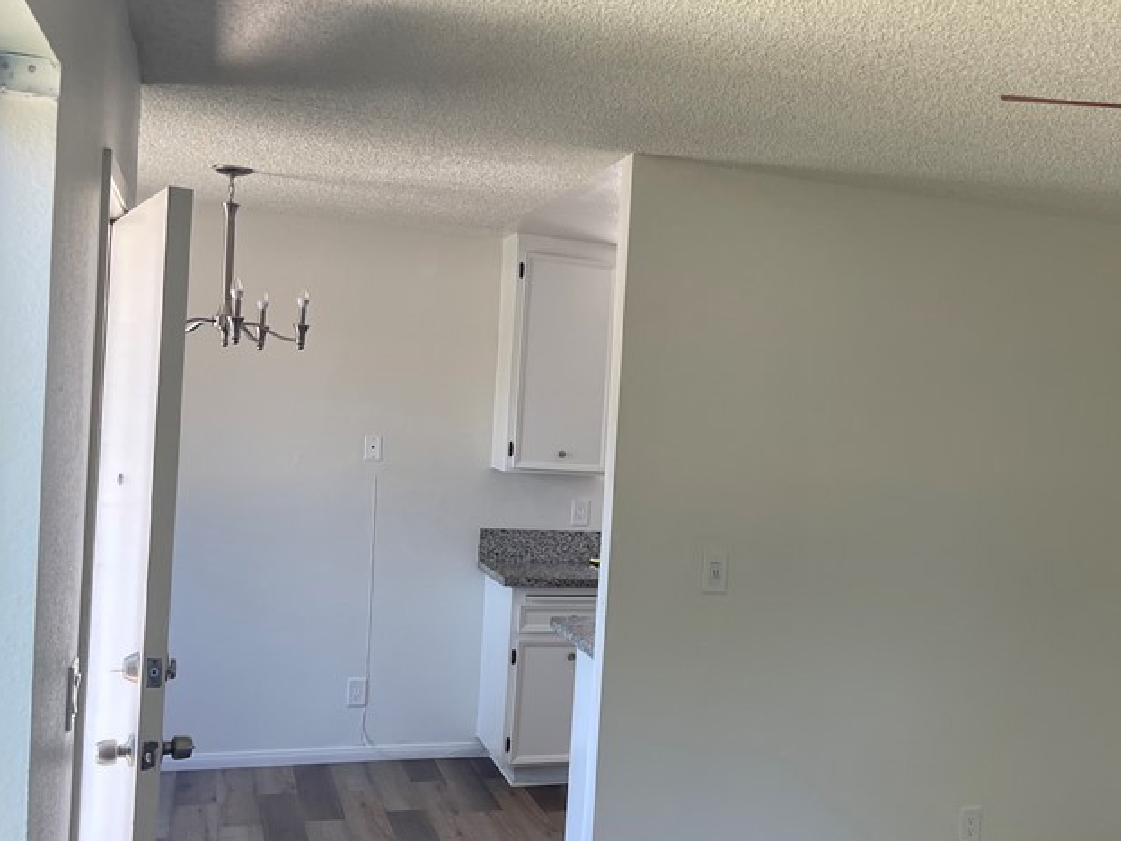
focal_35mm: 41
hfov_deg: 44.1
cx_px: 852
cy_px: 473
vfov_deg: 35.1
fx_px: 1328
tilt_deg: -2.3
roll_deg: -3.9
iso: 64
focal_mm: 5.1
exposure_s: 1/121
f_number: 1.6
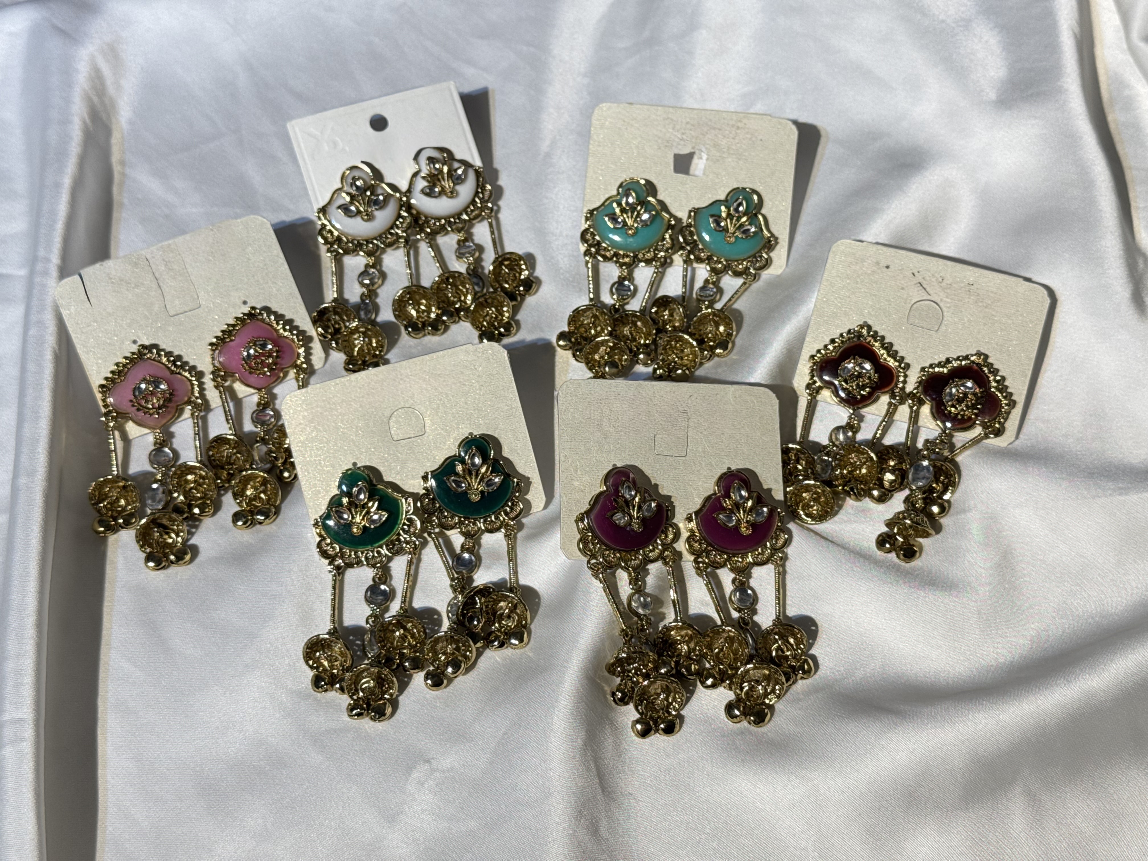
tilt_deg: -55.8
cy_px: 430
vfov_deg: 30.3
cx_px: 574
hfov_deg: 39.7
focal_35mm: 48
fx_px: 1592
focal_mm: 6.76
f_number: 1.78
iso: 64
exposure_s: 1/179
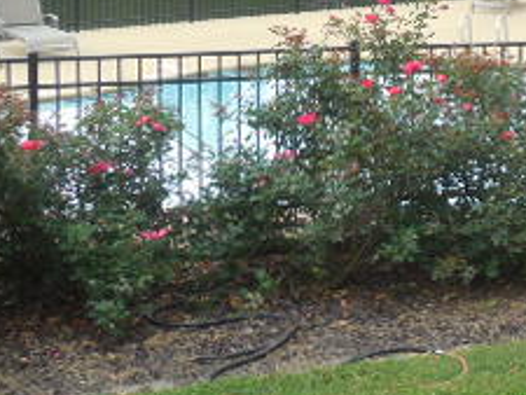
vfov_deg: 11.2
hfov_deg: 14.6
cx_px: 622
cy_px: 19
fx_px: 1992
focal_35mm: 131
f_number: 3.8
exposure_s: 1/125
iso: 125
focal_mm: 8.2
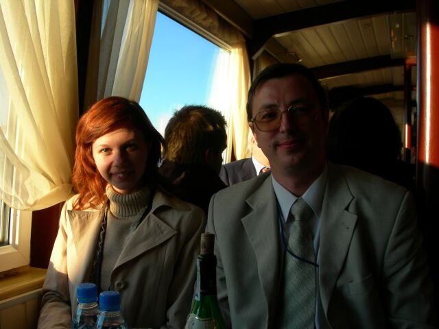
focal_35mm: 38
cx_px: 220
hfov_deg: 49.0
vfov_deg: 37.7
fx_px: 482
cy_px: 164
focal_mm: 7.8
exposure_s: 1/114
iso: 50
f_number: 4.8
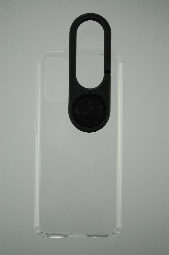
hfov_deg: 18.9
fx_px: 508
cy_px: 128
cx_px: 84
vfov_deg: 28.1
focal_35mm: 72
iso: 400
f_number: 5.6
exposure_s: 1/60
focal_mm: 48
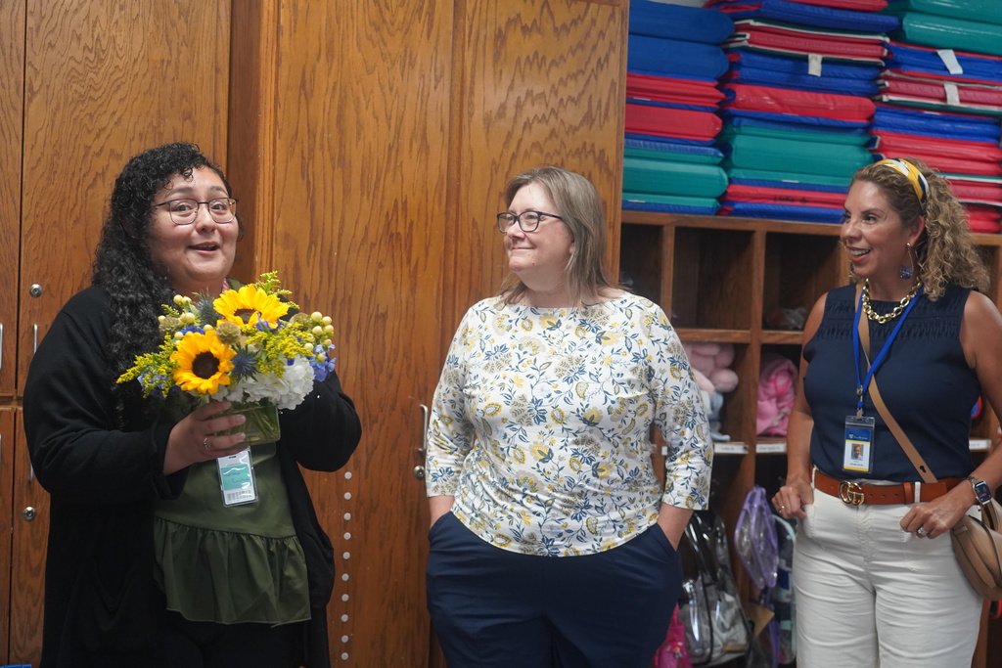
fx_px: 1336
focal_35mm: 48
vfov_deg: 28.1
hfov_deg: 41.1
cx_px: 501
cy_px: 334
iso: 3200
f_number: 4
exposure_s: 1/160
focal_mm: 48
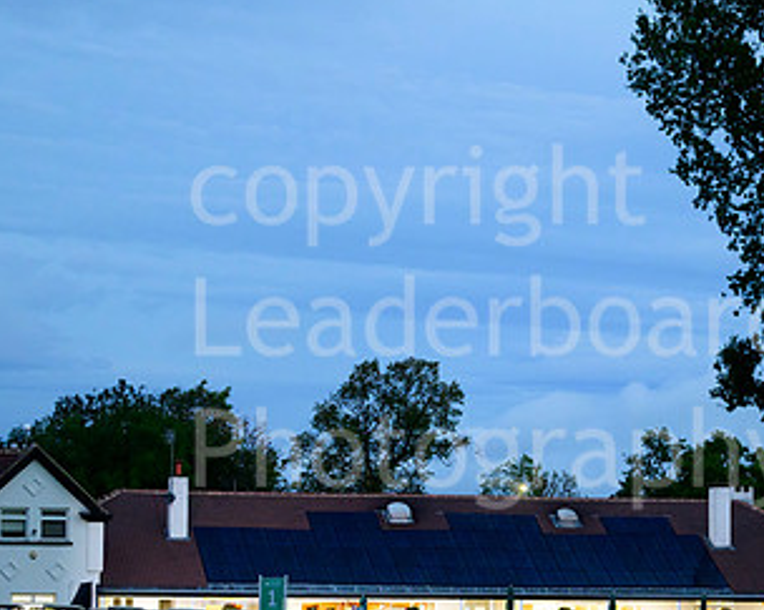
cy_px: 396
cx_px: 539
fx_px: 2984
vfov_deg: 11.7
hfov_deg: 14.6
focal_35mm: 132
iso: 2500
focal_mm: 70
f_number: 2.8
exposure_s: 1/100
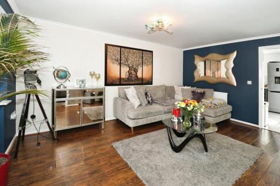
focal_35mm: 15
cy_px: 93
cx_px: 140
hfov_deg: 100.4
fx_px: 117
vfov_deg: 77.3
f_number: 7.1
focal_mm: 10
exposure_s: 1/60
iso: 800
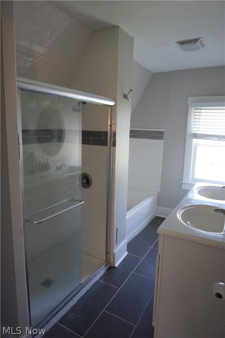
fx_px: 225
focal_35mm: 24
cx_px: 112
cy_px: 169
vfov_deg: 73.8
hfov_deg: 53.1
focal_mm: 16
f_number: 3.5
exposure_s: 1/160
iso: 1600
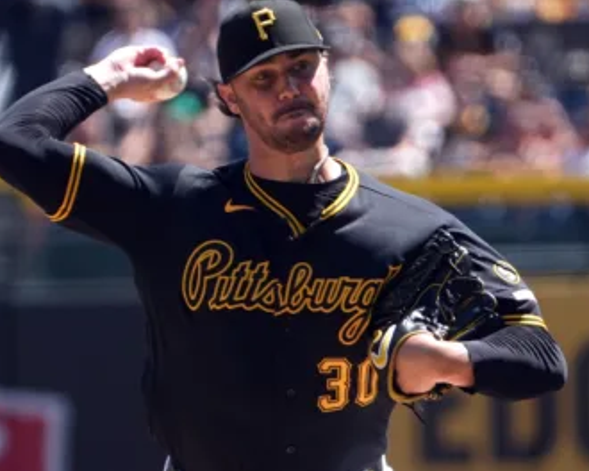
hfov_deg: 4.1
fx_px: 8141
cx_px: 274
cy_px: 228
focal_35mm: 467
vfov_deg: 3.3
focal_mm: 400
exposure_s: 1/2000
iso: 800
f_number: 5.6
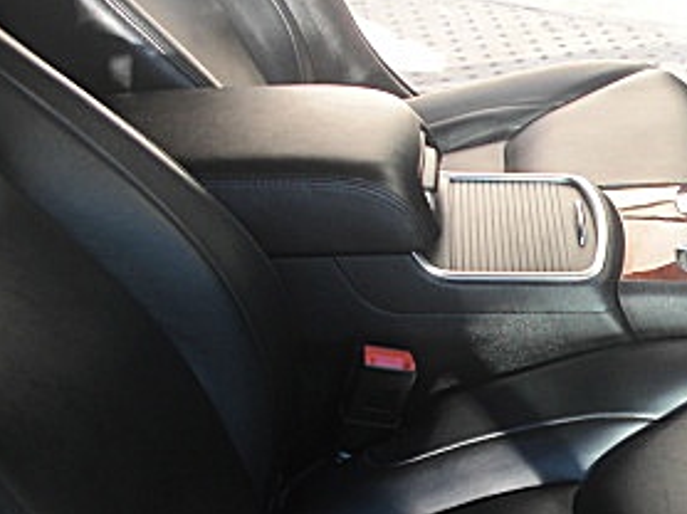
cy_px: 371
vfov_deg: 17.7
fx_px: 1646
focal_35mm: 83
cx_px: 766
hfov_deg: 22.2
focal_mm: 6.3
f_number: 2.8
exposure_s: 1/80
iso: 50
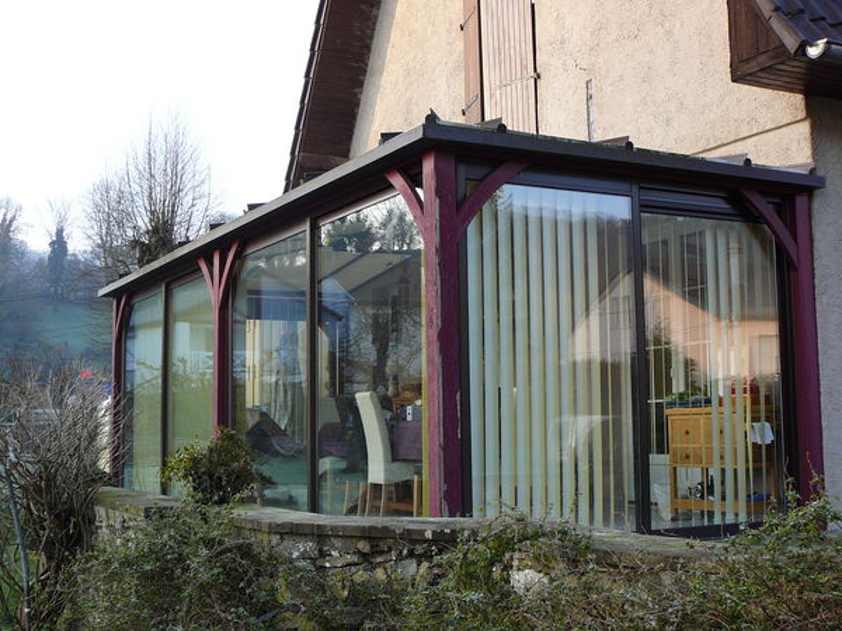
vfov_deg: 30.9
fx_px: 1143
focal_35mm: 47
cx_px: 421
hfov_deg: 40.4
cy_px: 316
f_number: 3.3
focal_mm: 7
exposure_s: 1/100
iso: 80
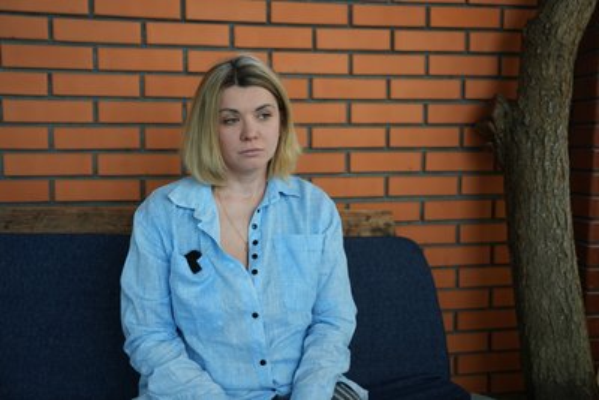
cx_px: 300
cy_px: 200
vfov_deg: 38.9
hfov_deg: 55.8
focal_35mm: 34
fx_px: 566
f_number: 2.8
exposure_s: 1/100
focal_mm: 34
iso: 200
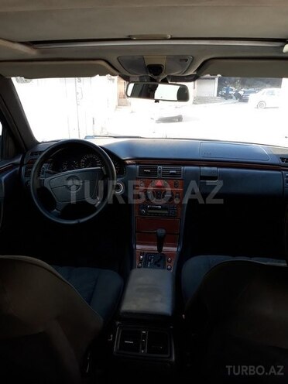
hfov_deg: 51.4
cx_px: 144
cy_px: 192
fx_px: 300
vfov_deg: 65.3
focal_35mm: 27
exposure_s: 1/100
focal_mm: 3.6
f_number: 1.9
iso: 40
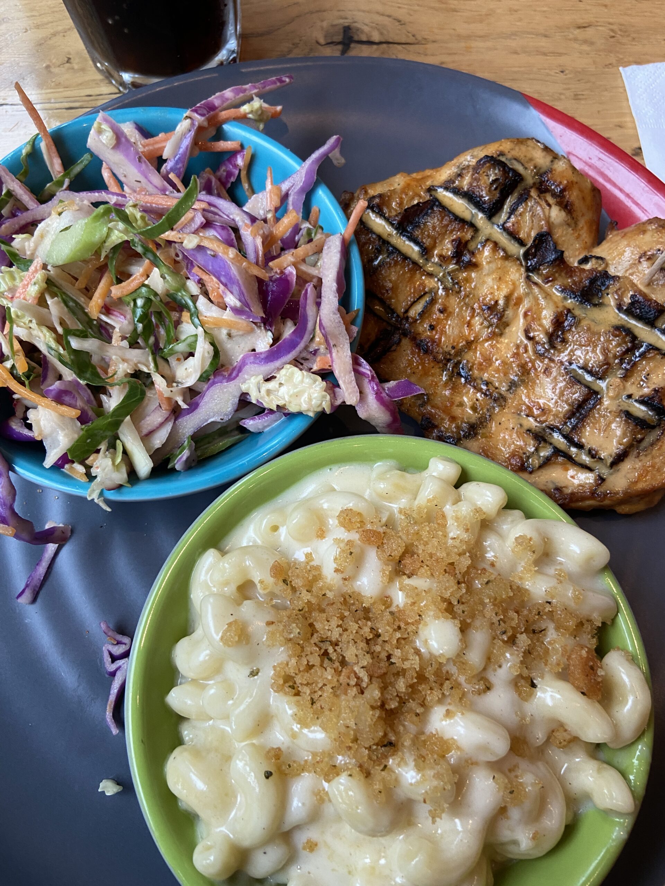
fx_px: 666
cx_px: 332
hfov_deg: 53.1
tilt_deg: -69.9
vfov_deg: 67.3
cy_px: 443
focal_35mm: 26
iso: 125
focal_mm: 4.25
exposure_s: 1/50
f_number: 1.8
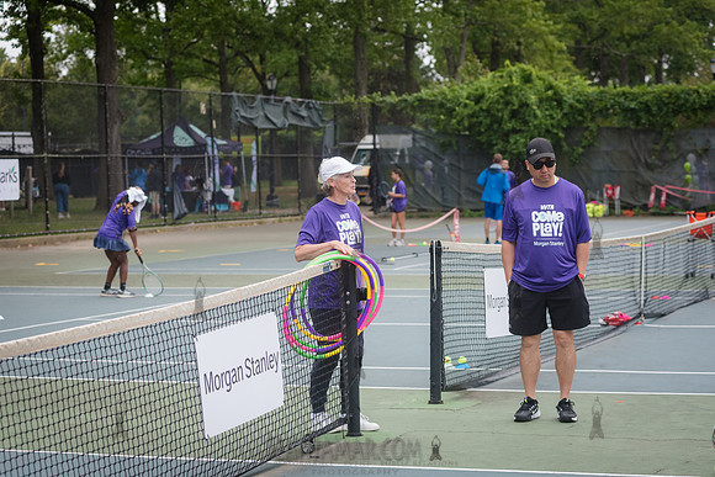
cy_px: 238
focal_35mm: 93
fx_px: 1838
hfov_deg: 22.0
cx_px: 358
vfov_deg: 14.8
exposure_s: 1/1250
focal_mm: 92
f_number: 5
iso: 1250
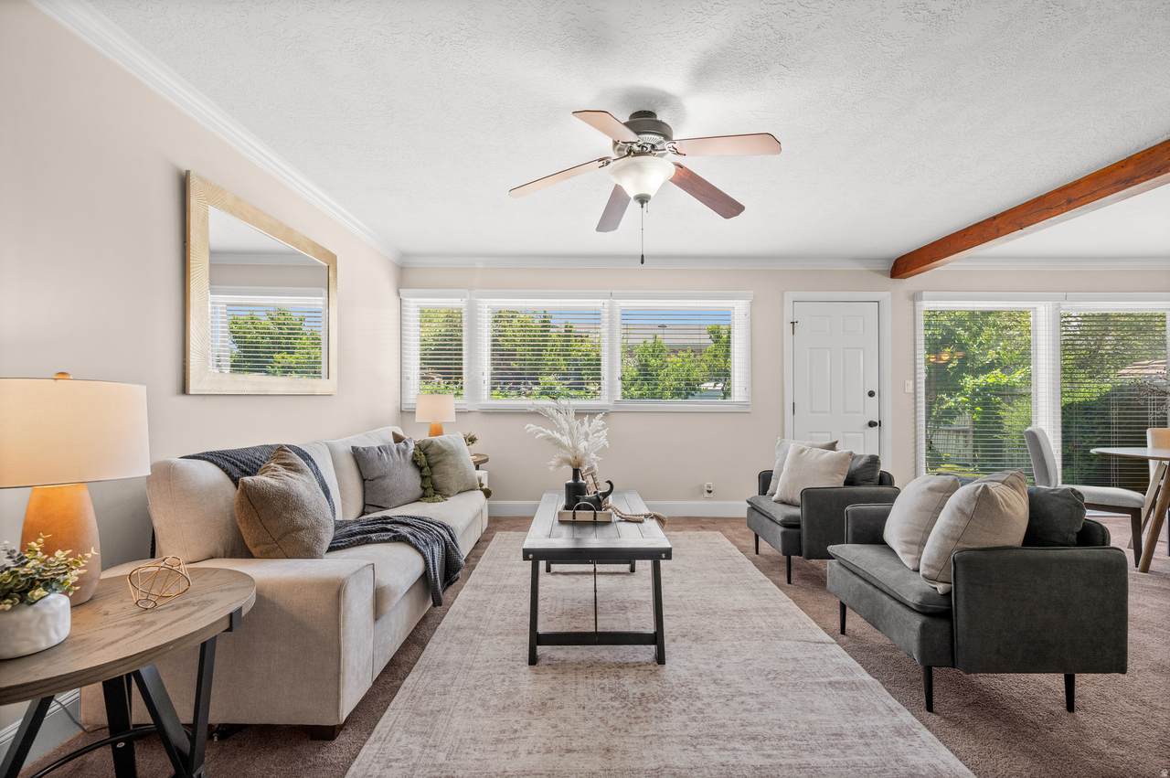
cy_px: 389
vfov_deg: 81.1
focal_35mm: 14
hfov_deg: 104.3
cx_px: 585
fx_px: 455
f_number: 7.1
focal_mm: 14
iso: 500
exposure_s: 1/20
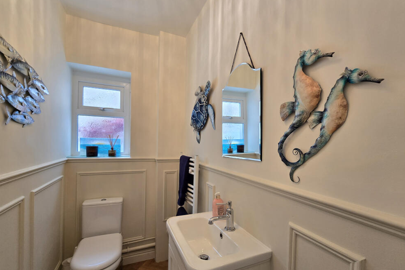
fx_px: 157
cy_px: 149
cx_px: 201
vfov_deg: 80.9
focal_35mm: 14
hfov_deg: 104.3
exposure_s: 1/50
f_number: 2.2
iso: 160
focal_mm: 2.2
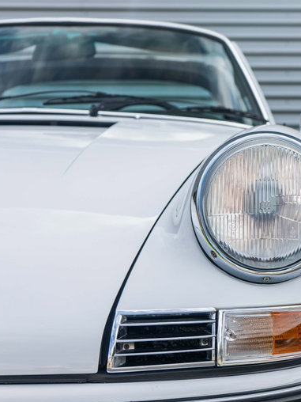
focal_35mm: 74
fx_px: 858
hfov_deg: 19.7
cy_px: 201
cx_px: 230
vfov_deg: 26.3
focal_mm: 51
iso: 50
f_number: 4.5
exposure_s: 1/100
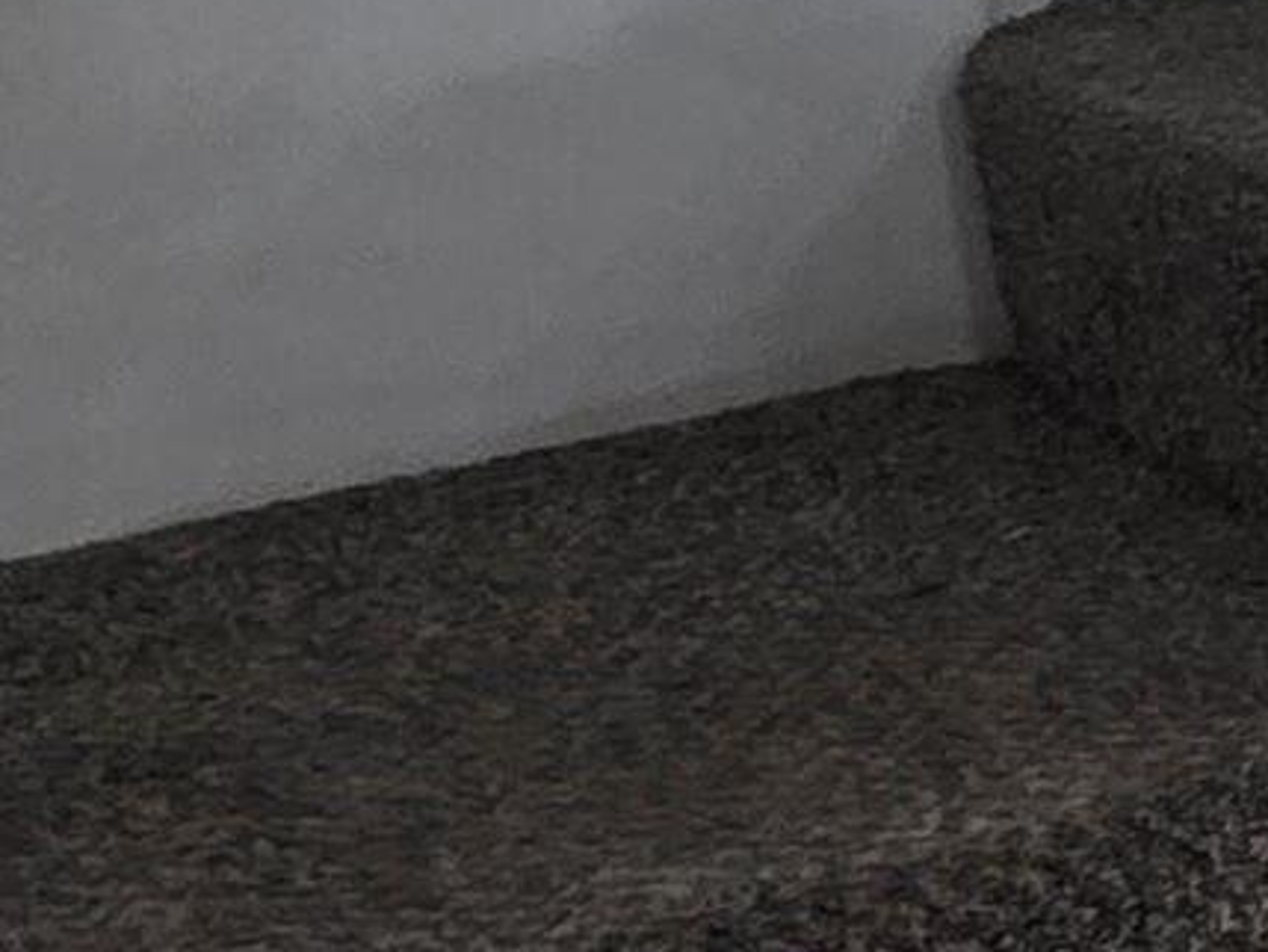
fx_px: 3408
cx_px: 3523
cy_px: -89
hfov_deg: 12.5
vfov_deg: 15.5
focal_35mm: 93
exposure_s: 1/60
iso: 800
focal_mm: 2.2
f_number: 1.9
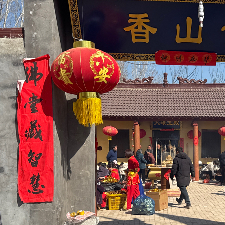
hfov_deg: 31.5
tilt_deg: +0.4
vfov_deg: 32.5
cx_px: 196
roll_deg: +0.5
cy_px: 149
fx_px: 382
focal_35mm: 52
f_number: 1.78
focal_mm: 6.76
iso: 80
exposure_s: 1/4608
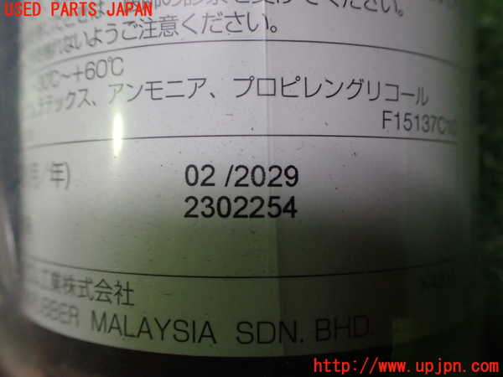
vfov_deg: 46.8
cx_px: 252
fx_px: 436
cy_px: 188
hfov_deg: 60.0
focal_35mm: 30
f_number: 2.3
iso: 640
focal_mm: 5.4
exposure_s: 1/125
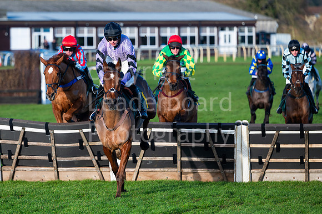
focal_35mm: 219
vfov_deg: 6.3
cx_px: 123
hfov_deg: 9.4
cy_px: 91
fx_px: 1954
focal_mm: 175
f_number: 3.5
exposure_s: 1/2500
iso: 320
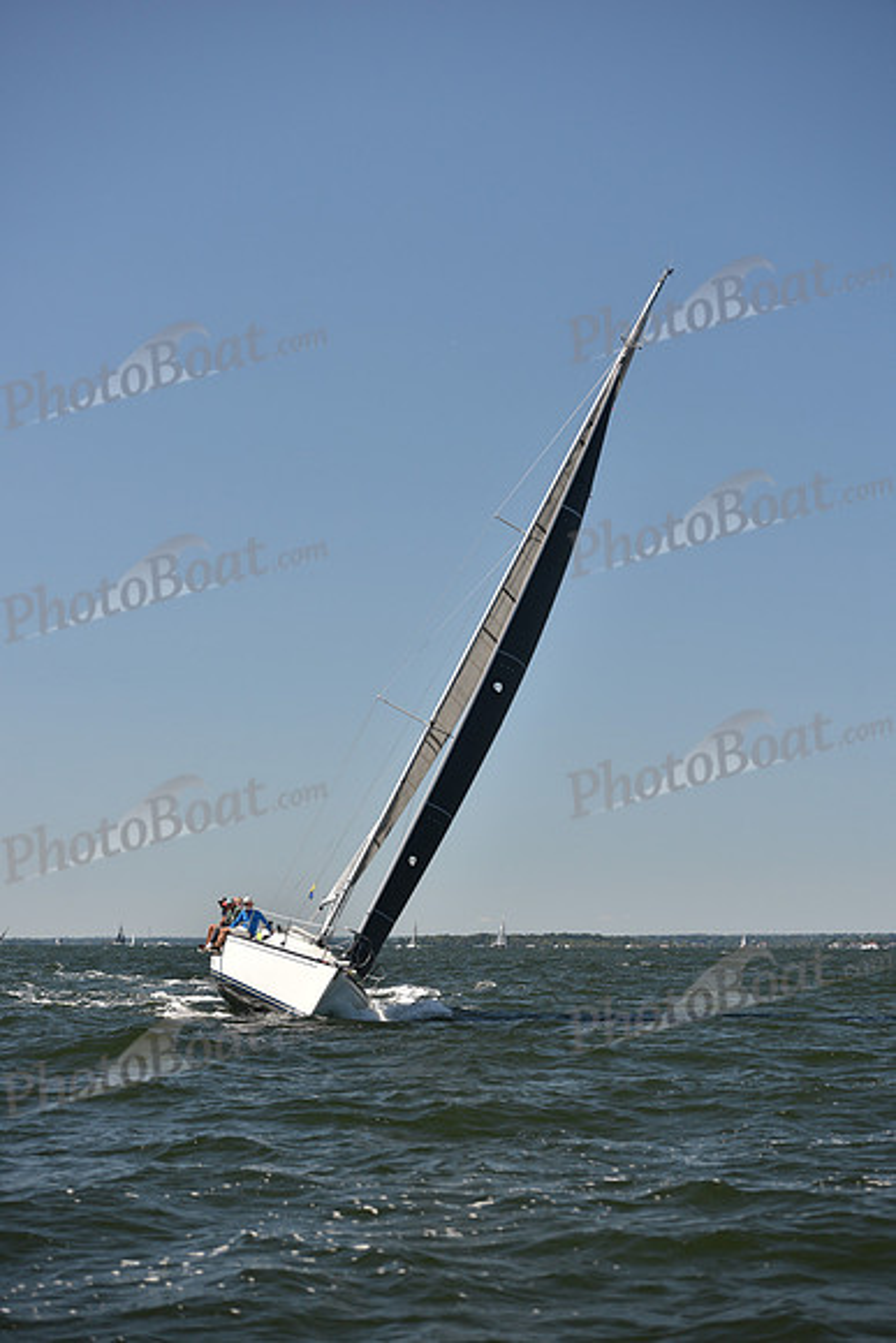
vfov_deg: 28.8
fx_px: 2612
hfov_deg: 19.5
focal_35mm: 70
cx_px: 448
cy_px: 672
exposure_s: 1/1250
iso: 250
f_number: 3.5
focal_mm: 70
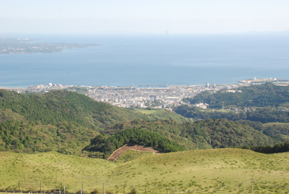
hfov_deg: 38.8
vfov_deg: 26.6
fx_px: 410
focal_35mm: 51
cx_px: 144
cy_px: 97
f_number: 11
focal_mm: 34
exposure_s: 1/500
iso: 800
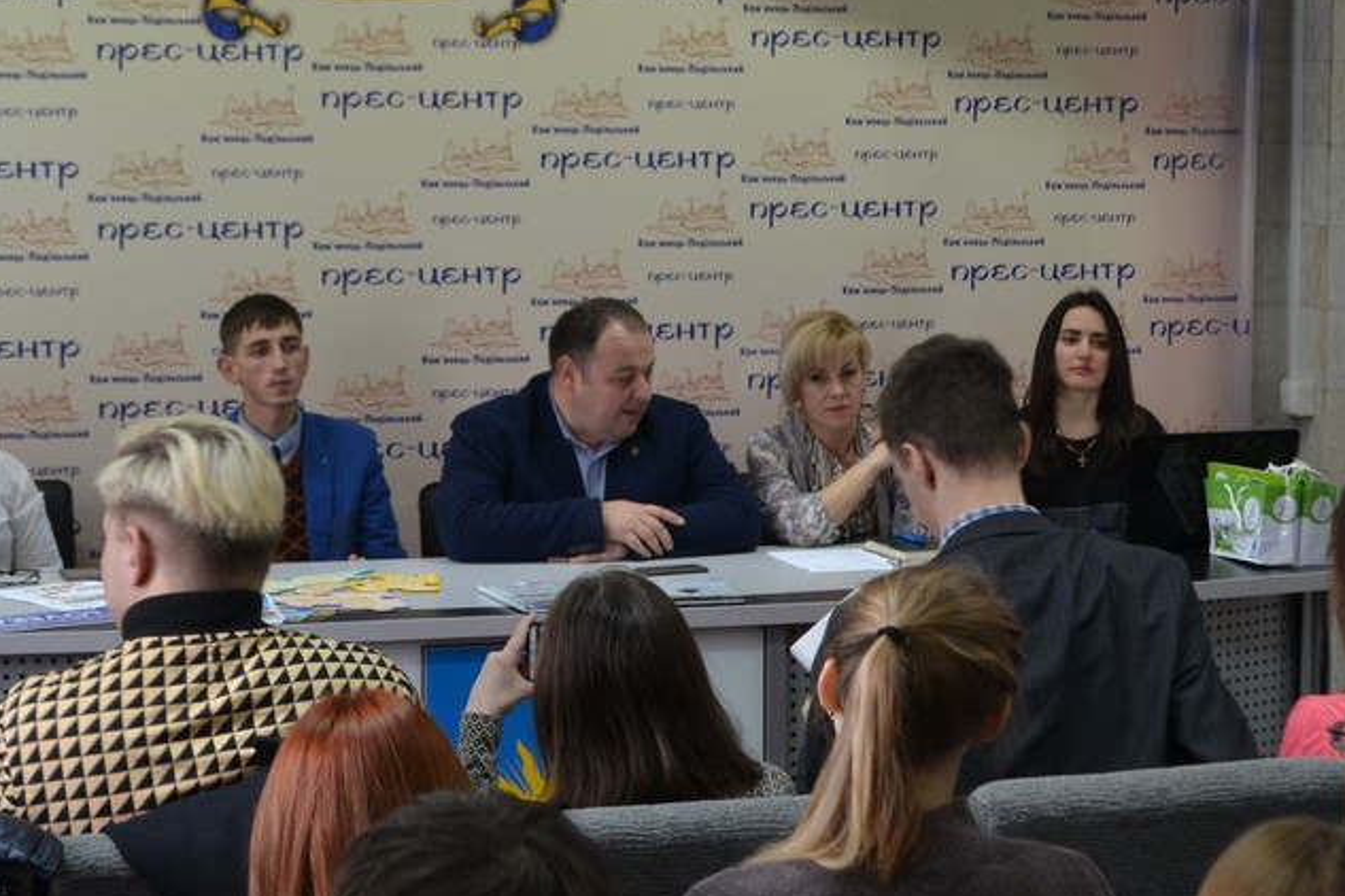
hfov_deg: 22.4
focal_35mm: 91
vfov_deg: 15.0
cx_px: 555
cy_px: 365
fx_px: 3400
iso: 400
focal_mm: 32
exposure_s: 1/25
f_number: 4.8
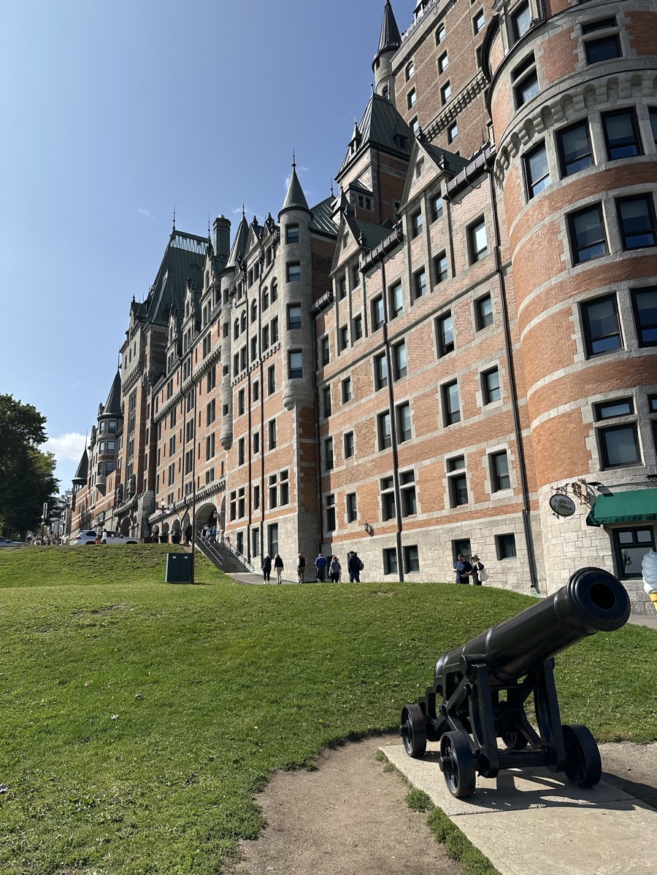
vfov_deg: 71.6
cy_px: 438
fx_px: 607
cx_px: 328
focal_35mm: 24
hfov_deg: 56.8
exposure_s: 1/5263
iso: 80
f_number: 1.78
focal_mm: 6.86
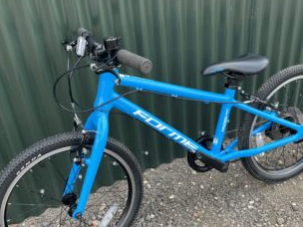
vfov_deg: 35.0
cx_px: 163
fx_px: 359
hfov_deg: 45.7
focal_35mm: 41
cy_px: 135
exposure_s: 1/406
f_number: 1.6
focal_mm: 5.1
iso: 50
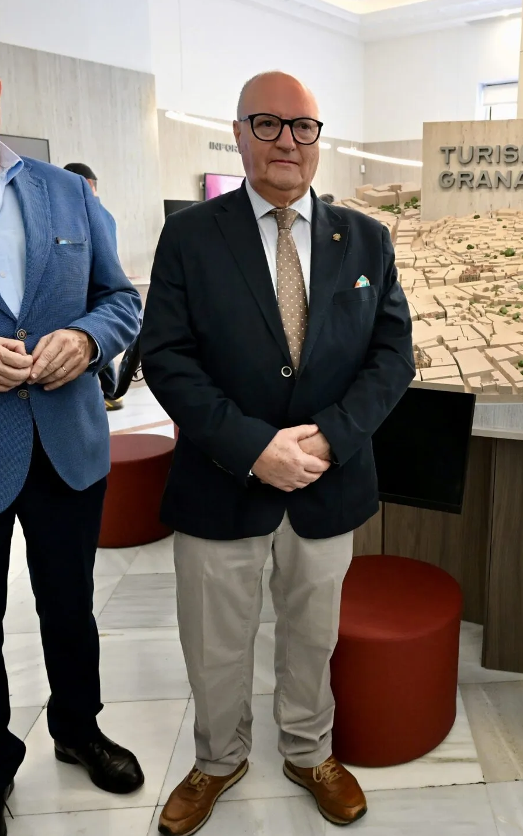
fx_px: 707
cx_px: 424
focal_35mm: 31
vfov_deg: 61.2
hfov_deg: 38.9
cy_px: 395
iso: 2500
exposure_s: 1/125
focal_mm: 17
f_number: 4.5
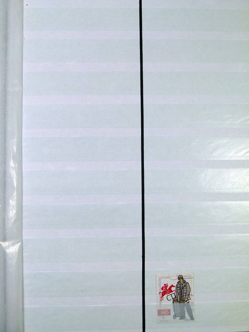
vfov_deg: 46.8
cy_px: 166
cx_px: 124
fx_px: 384
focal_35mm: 40
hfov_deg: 36.0
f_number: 4
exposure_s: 1/200
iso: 100
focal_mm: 7.3
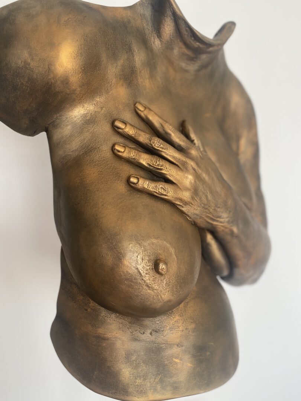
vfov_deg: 67.3
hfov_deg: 53.1
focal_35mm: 26
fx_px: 301
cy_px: 200
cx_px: 150
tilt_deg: -5.2
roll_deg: +0.9
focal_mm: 4.25
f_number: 1.8
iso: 64
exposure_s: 1/122
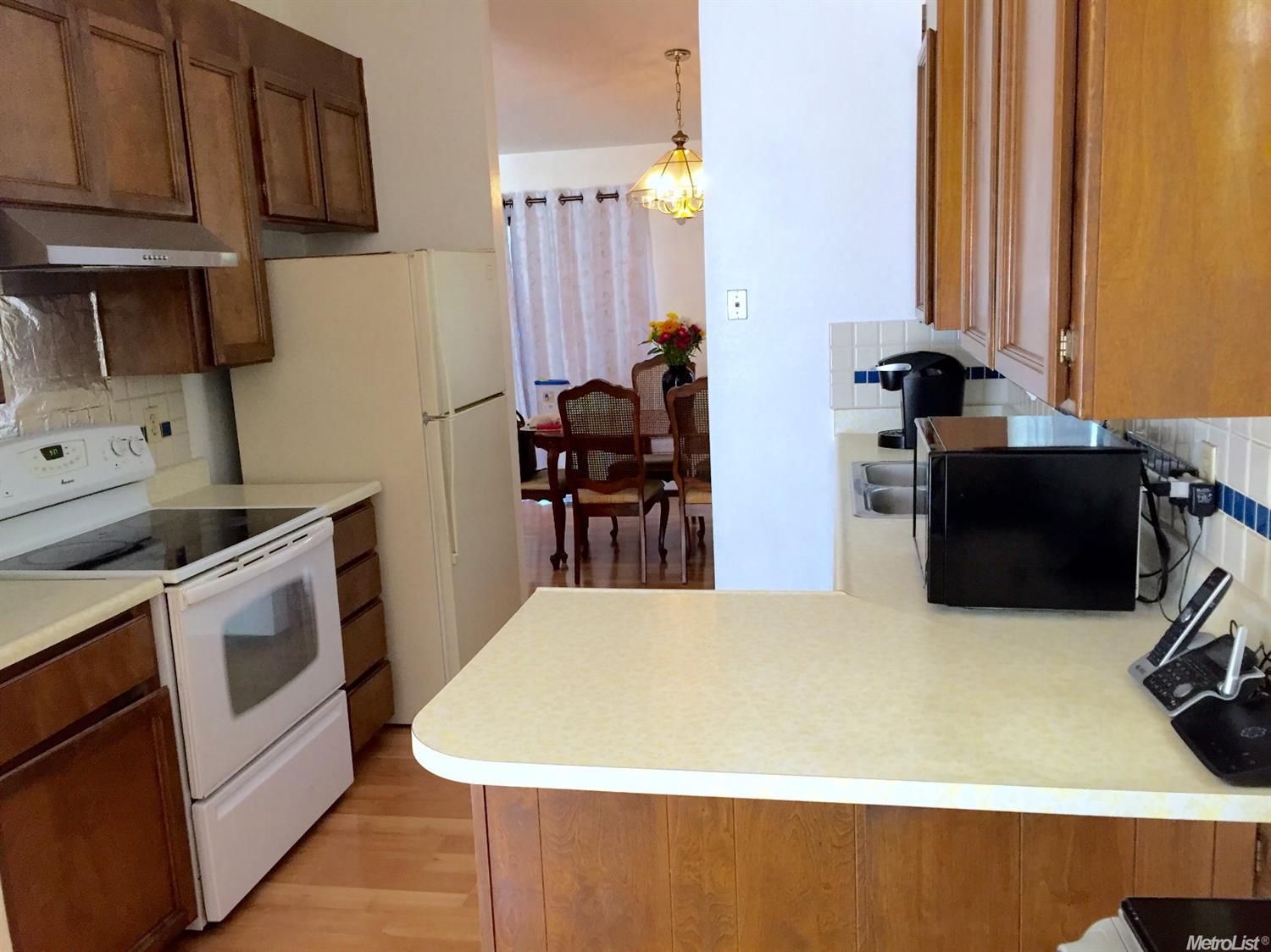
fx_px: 1064
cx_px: 636
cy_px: 476
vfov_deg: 48.2
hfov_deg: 61.7
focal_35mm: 29
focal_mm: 4.15
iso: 50
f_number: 2.2
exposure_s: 1/30
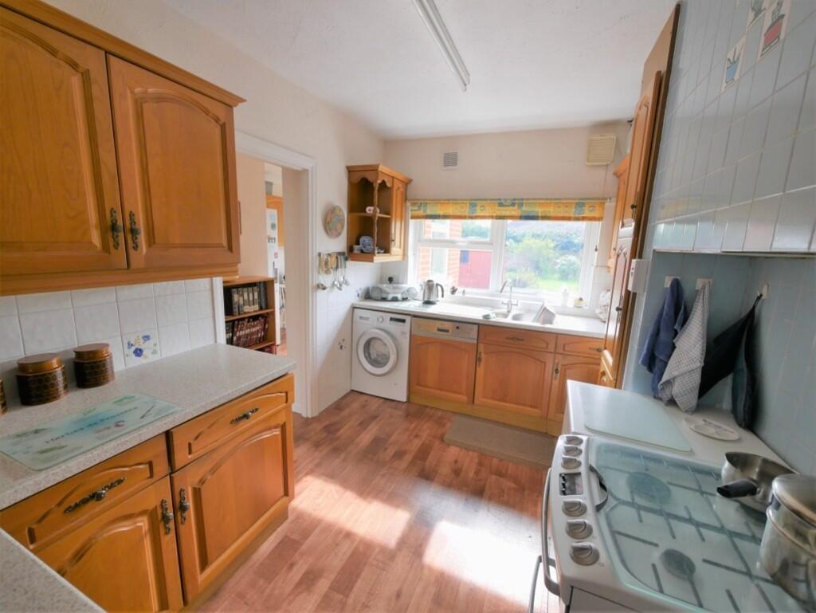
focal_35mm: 14
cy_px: 306
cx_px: 408
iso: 200
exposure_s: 1/80
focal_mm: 7
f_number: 4
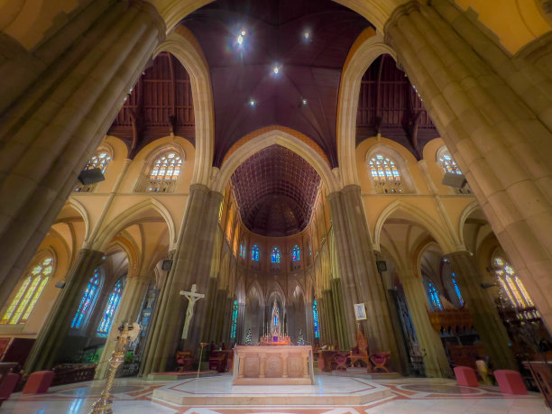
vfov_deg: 89.9
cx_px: 276
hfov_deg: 106.2
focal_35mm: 13
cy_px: 207
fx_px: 207
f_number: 1.8
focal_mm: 1.57
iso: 1000
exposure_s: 1/35
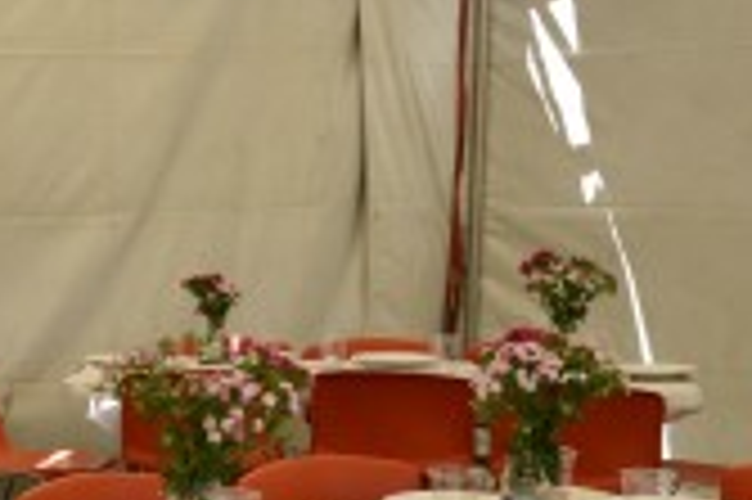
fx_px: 2066
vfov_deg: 13.8
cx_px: 131
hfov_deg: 20.4
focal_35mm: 99
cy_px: 306
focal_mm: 22
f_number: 5.6
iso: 220
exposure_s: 1/125
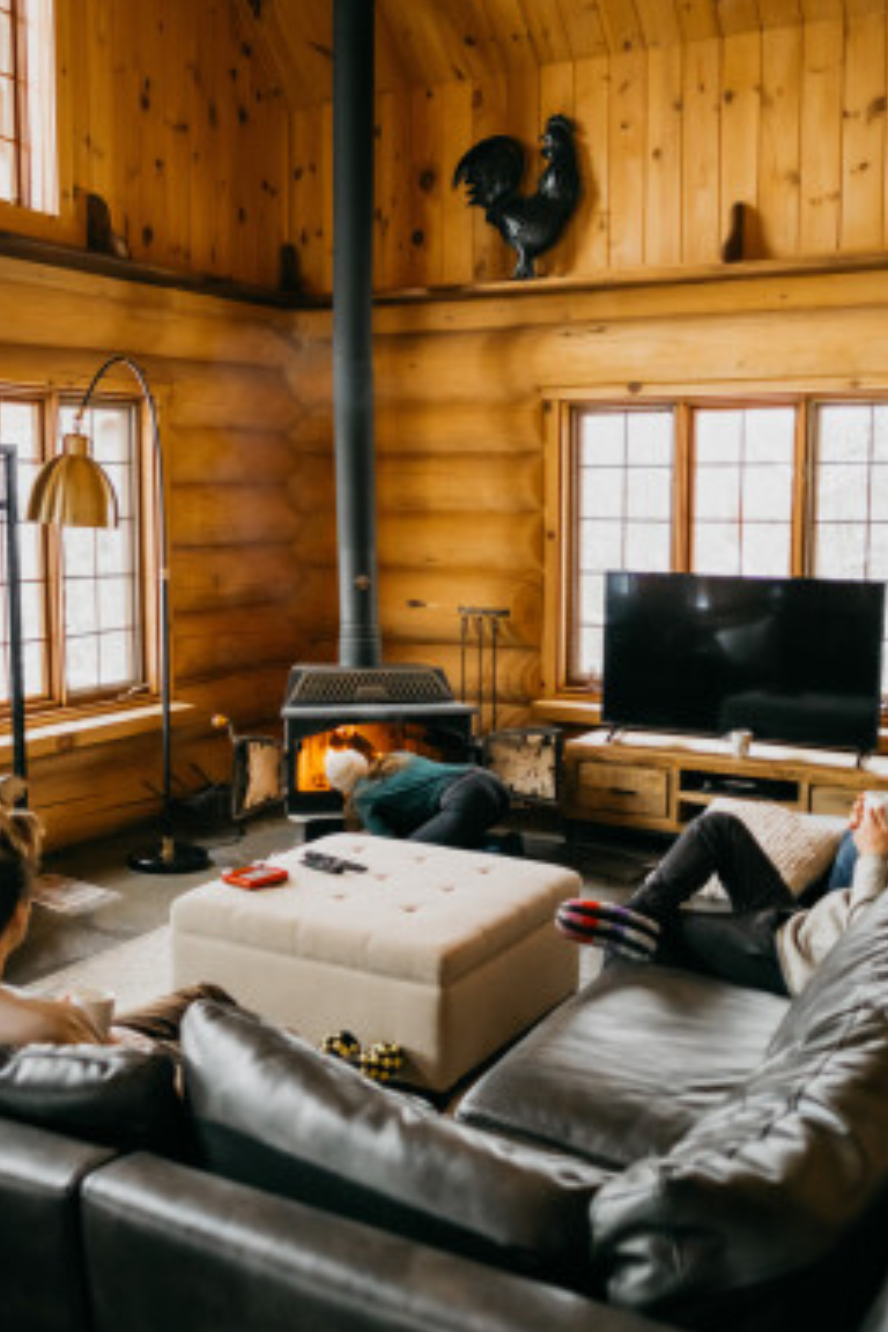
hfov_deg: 36.8
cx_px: 371
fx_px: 1332
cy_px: 652
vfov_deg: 53.1
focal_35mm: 36
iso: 640
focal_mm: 16
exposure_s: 1/250
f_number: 1.4
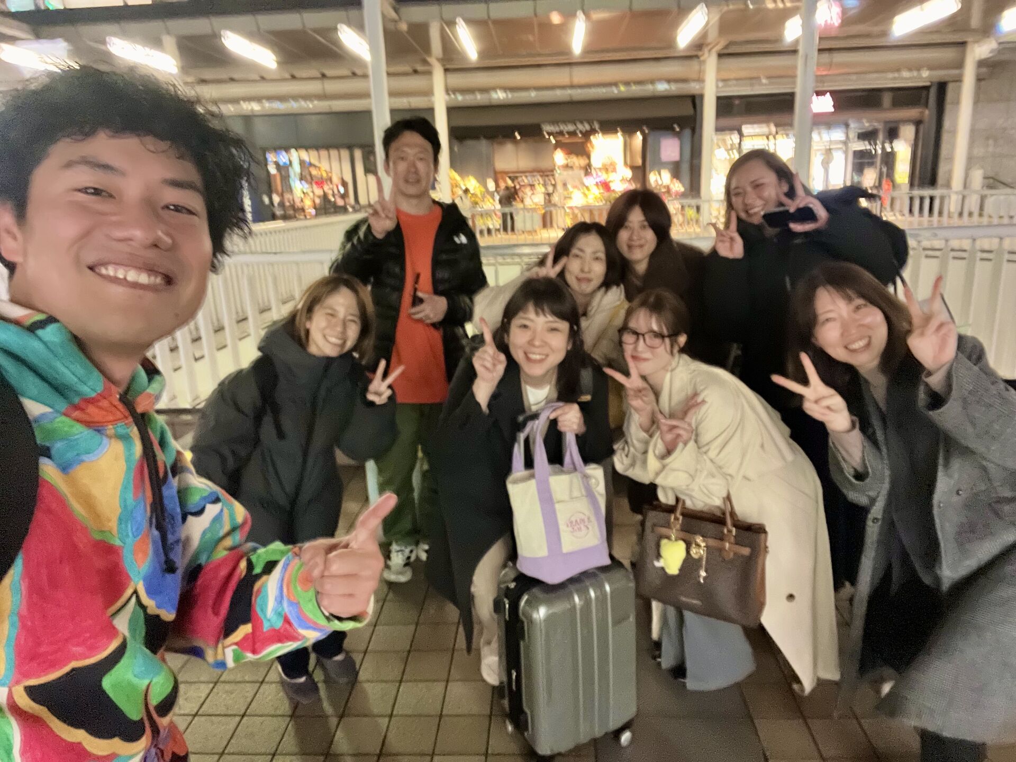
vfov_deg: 58.9
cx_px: 508
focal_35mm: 23
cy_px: 381
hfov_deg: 73.9
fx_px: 675
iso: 1000
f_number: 2.2
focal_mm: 2.71
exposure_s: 1/14
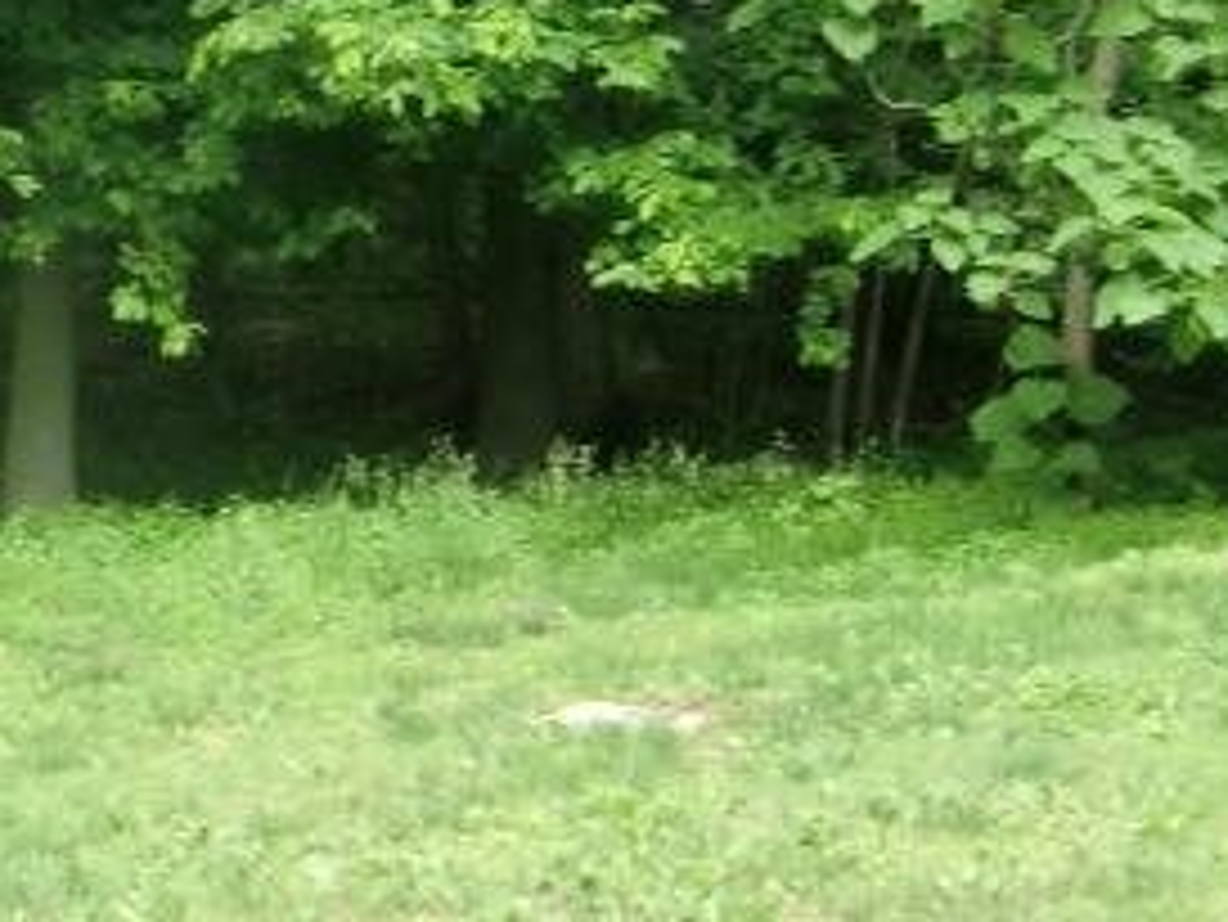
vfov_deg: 9.9
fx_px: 5324
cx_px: -873
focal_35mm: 150
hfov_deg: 12.2
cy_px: 238
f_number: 3.8
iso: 64
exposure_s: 1/100
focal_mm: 7.1
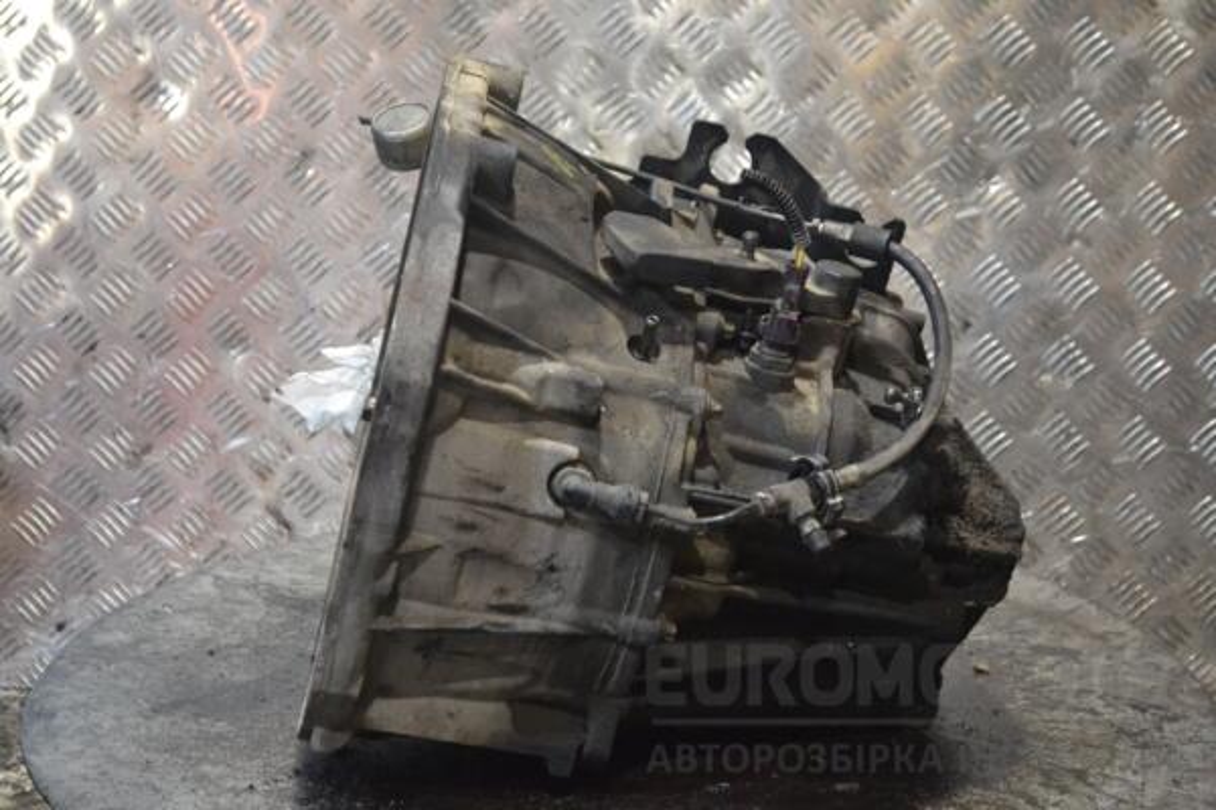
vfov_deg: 18.9
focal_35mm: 72
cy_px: 405
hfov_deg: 28.1
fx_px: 2432
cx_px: 608
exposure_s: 1/80
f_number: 5.3
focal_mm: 48
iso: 3200
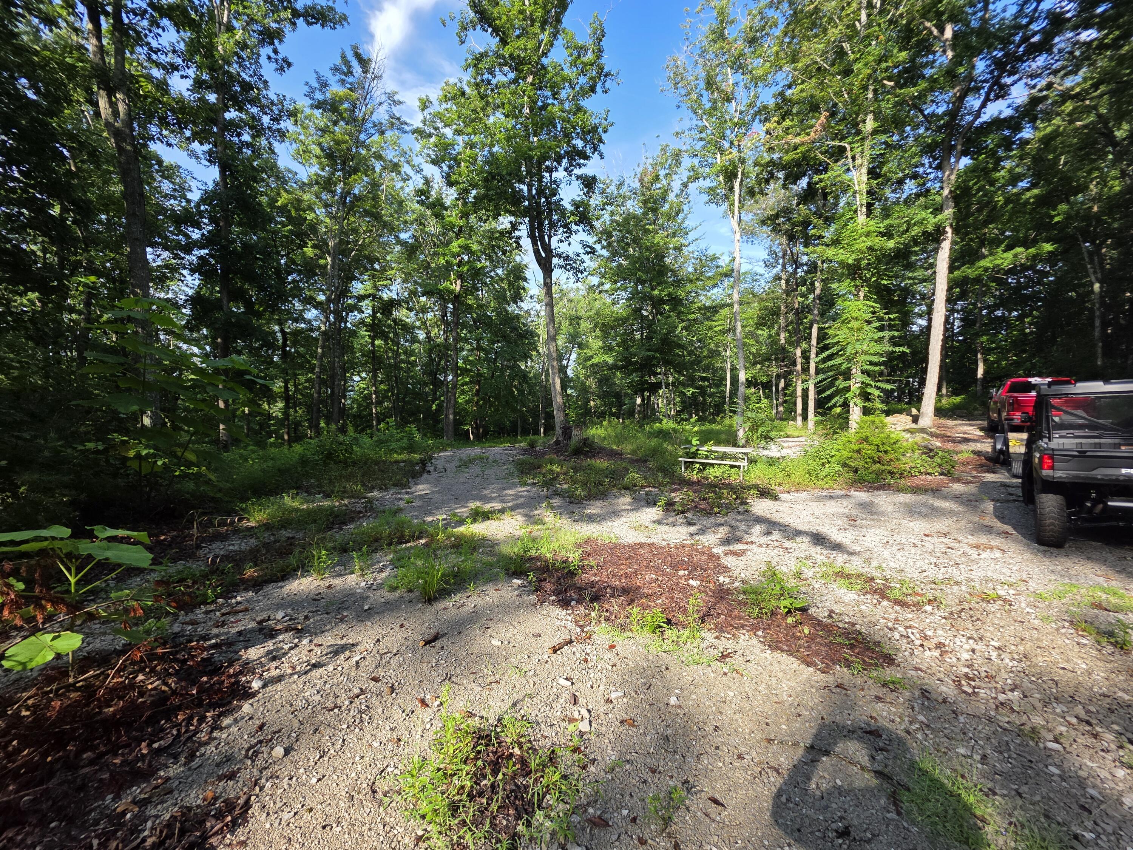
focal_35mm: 13
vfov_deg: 89.9
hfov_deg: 106.2
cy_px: 425
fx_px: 425
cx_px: 566
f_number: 1.9
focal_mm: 2.2
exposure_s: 1/541
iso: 40
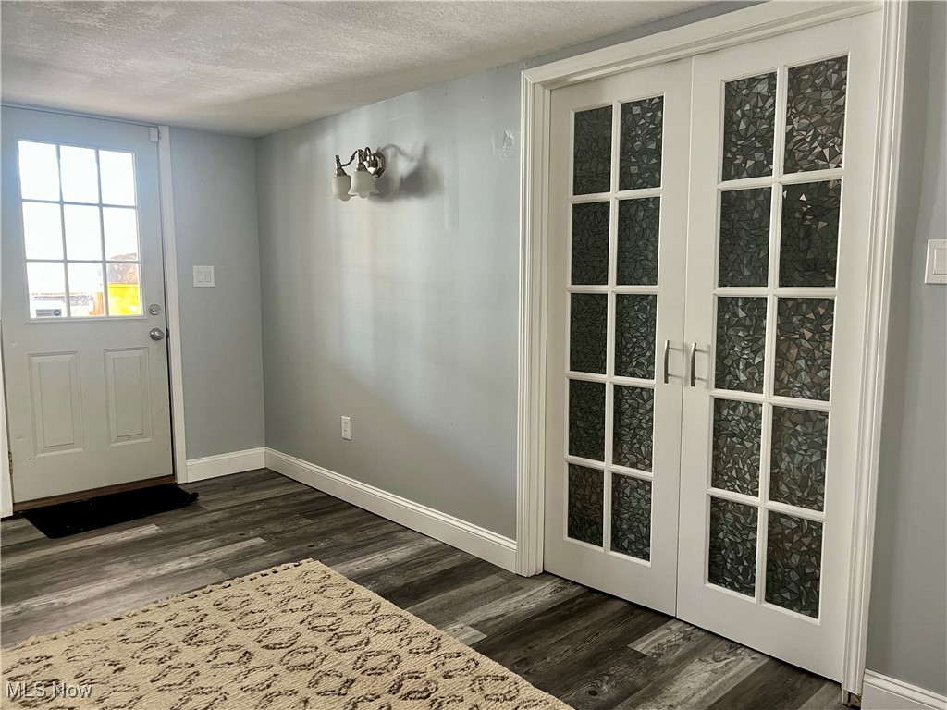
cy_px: 355
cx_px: 474
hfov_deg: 67.3
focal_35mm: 26
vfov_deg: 53.1
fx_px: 711
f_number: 1.5
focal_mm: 5.7
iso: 250
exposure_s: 1/60
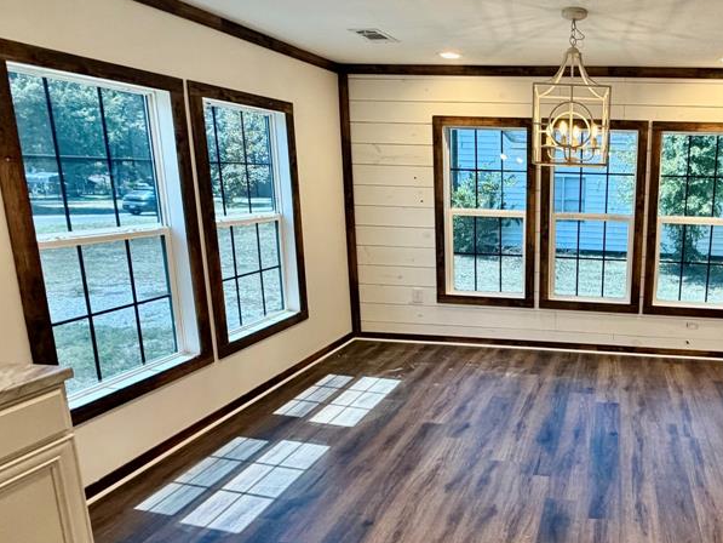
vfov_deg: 56.8
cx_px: 579
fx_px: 501
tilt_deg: -10.3
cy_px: 272
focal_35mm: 24
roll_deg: -1.7
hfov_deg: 65.1
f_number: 2.2
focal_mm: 2.22
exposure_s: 1/120
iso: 250
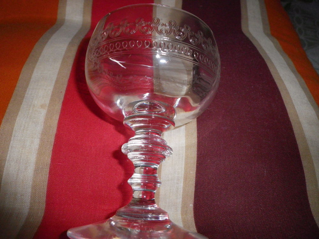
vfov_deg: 49.7
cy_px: 120
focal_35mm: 28
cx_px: 160
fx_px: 258
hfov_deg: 63.4
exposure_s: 1/60
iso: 400
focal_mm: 4.9
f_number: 7
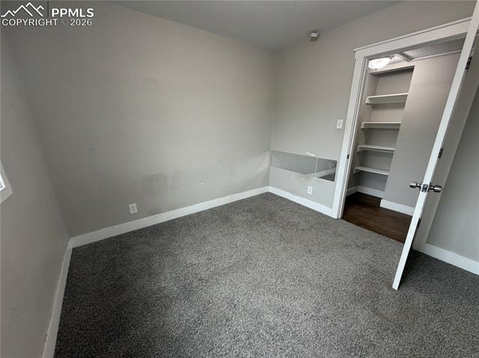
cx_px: 240
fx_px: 194
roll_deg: +0.8
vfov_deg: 85.6
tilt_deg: -16.8
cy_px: 179
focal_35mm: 14
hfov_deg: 102.1
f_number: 2.2
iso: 250
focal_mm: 2.22
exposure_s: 1/60
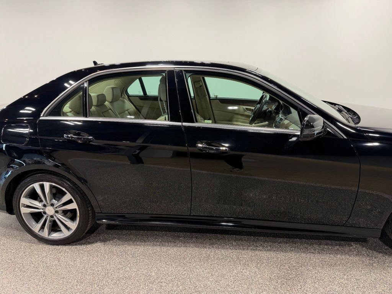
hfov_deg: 71.6
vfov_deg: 56.8
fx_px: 272
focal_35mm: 24
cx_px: 196
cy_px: 147
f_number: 1.78
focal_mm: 6.76
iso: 80
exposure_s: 1/120
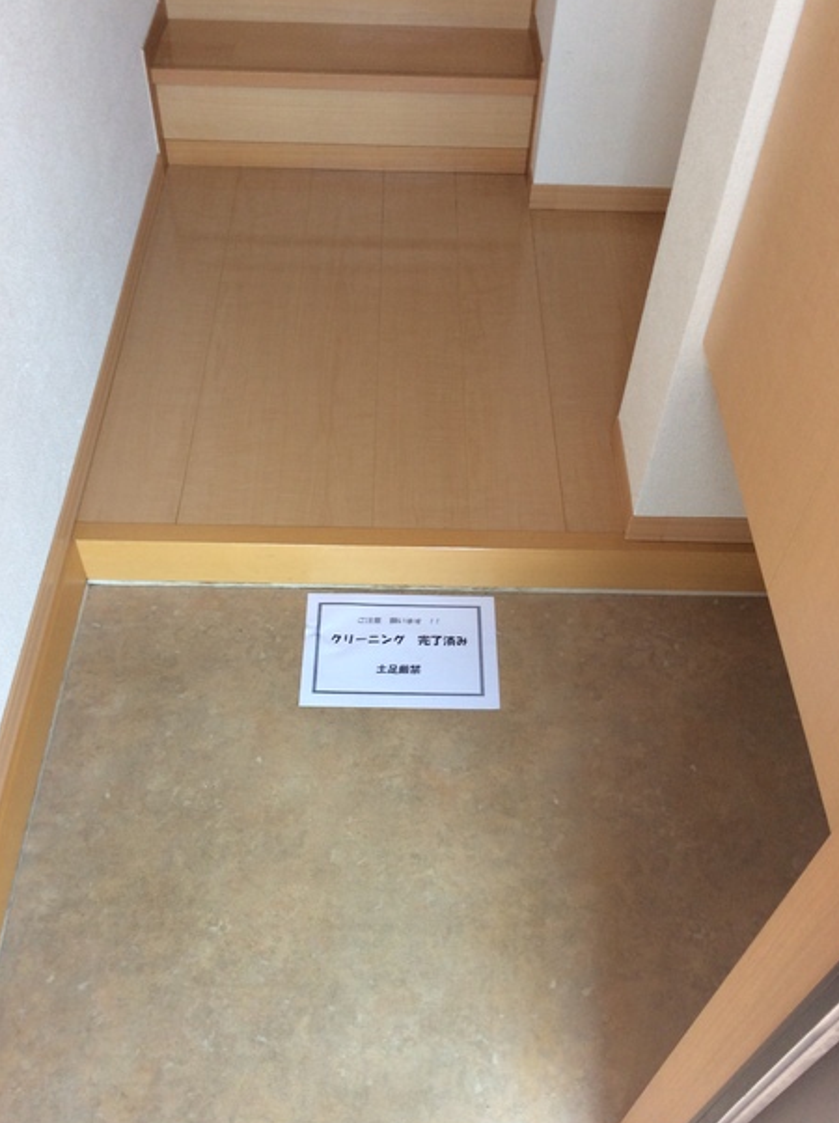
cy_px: 550
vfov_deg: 54.0
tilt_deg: -50.5
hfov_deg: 41.7
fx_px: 1101
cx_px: 412
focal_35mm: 34
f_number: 2.4
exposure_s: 1/120
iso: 40
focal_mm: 3.3
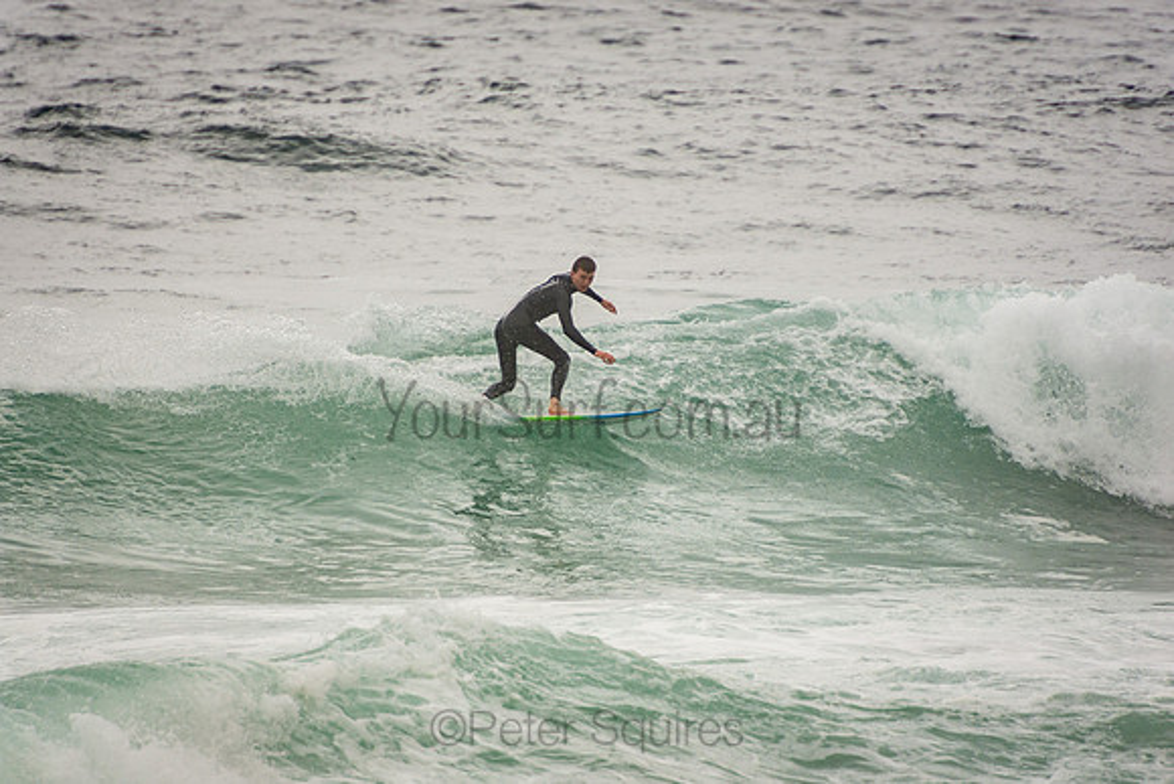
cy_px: 392
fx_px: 19570
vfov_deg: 2.3
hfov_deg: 3.4
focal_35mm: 600
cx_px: 587
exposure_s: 1/1250
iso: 280
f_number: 5.6
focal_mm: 400
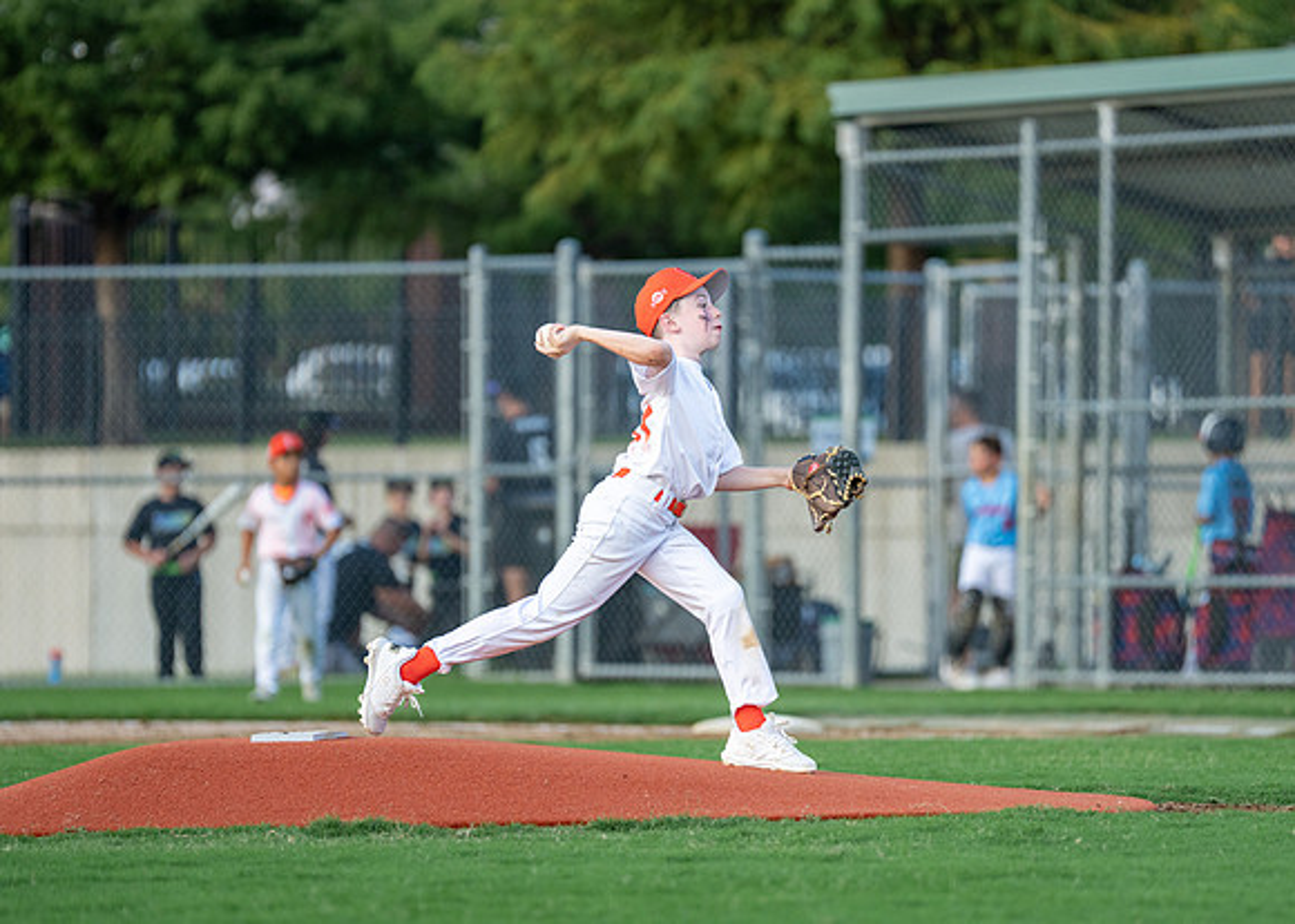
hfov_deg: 7.9
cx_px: 703
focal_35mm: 255
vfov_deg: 5.6
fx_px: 9390
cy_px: 480
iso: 800
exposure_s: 1/2000
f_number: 2.8
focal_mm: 200
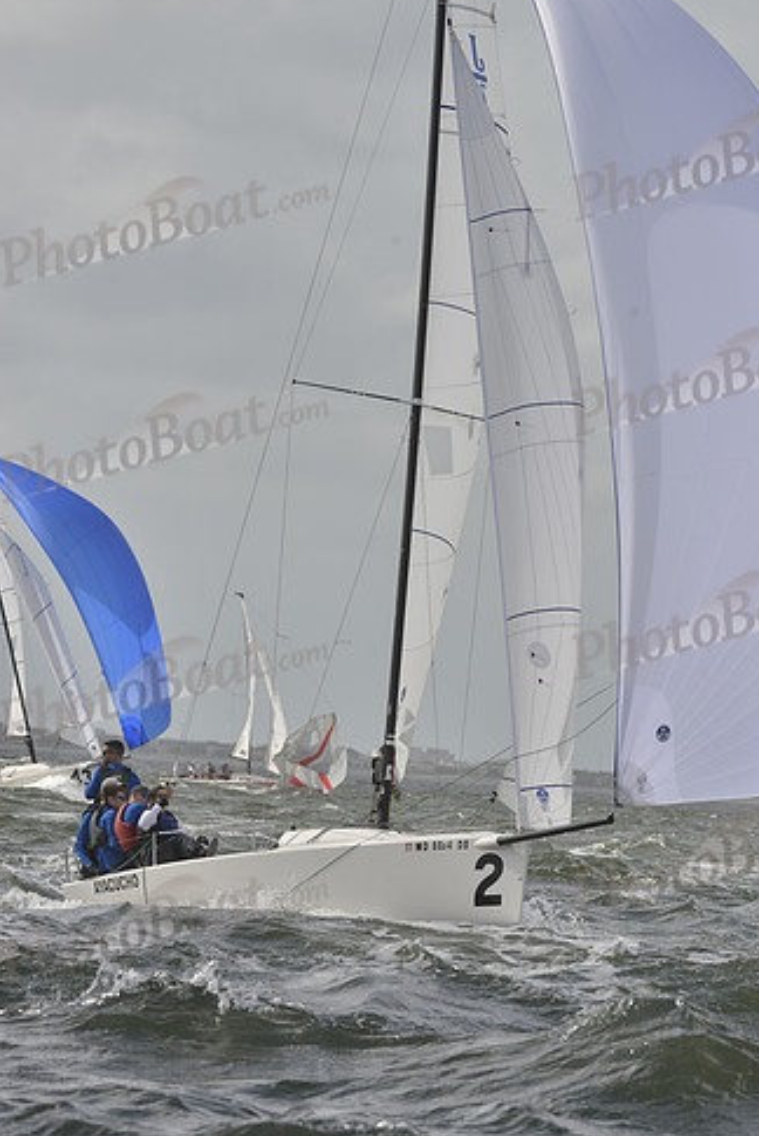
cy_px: 532
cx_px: 451
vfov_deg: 8.6
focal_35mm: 239
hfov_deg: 5.8
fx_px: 7547
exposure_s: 1/1600
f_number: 9
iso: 400
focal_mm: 200
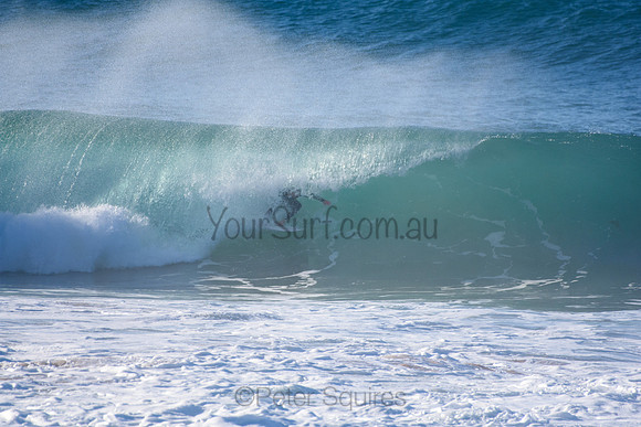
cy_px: 214
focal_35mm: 750
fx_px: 13357
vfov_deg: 1.8
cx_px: 320
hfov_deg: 2.7
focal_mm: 500
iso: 360
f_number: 5.6
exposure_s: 1/2000
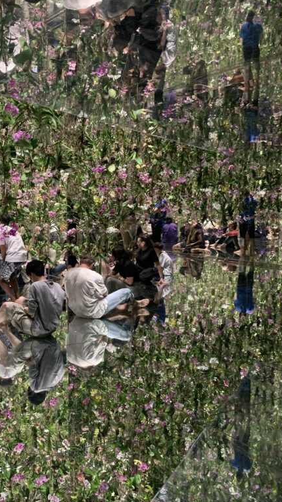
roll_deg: +0.8
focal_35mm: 38
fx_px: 505
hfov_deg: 29.9
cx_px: 29
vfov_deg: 52.8
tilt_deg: -7.7
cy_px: 251
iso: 400
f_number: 1.8
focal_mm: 4.25
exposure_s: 1/33
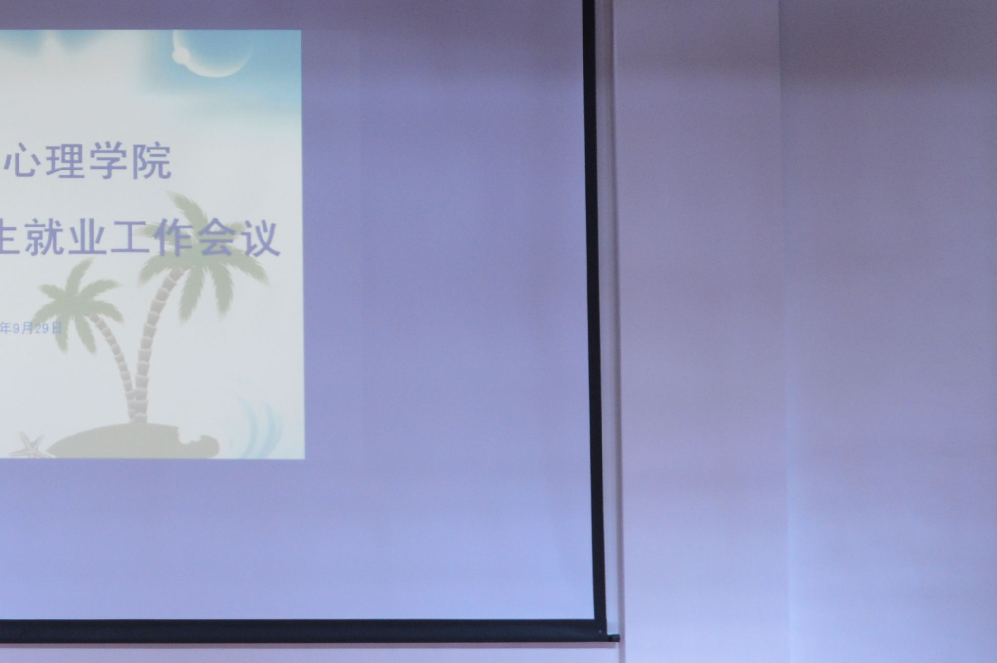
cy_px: 395
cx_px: 12
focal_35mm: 97
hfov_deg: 20.4
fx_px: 2684
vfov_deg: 14.1
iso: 400
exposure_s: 1/50
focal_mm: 22
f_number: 3.8
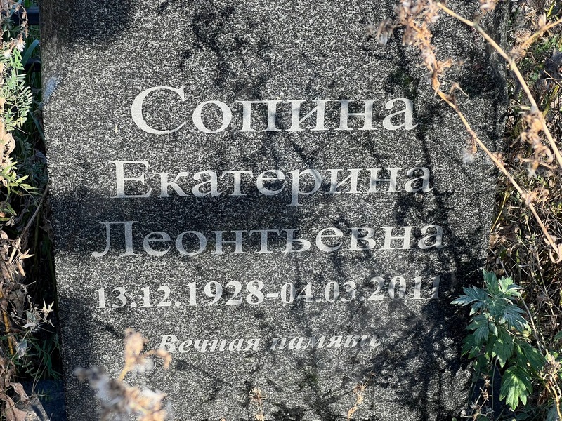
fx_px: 1250
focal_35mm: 77
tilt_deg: -30.7
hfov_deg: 25.3
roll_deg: -0.6
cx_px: 281
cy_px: 210
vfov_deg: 19.1
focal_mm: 9
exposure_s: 1/135
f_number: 2.8
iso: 32
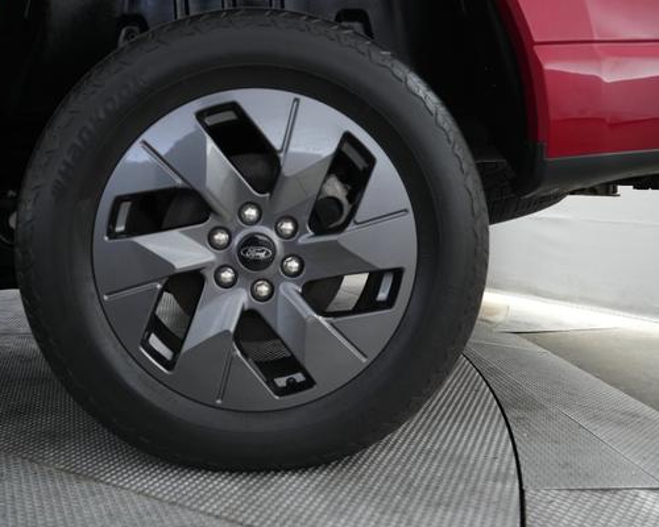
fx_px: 585
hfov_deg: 58.3
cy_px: 260
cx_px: 264
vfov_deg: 48.5
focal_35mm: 30
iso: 3200
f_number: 2.8
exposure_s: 1/160
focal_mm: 25
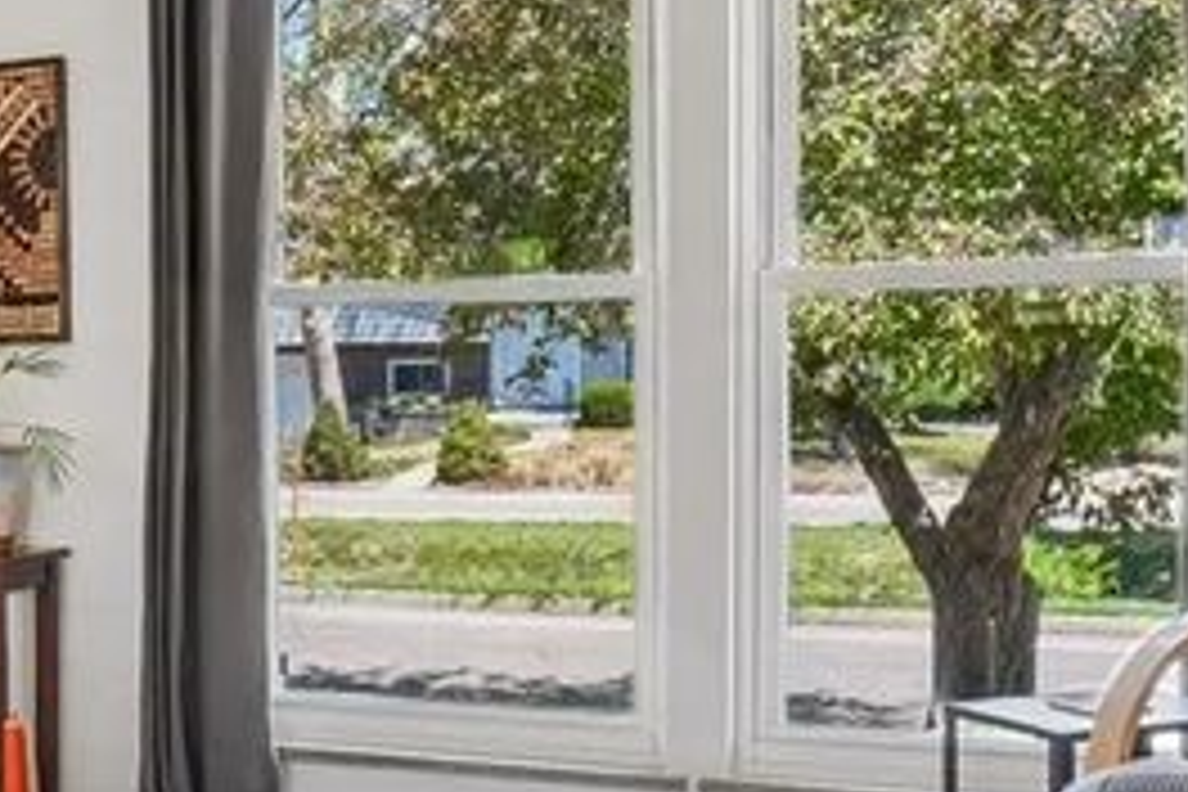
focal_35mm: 64
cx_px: -158
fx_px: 2110
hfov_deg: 28.3
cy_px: 328
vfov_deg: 21.2
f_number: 8
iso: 400
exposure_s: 1/15
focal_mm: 11
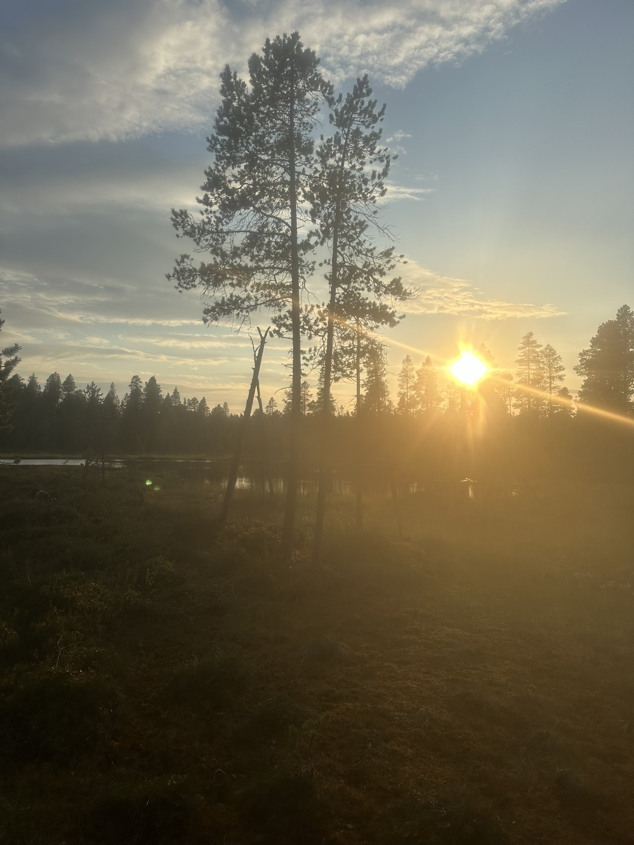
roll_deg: -1.3
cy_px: 422
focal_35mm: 24
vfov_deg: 71.6
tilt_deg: +3.4
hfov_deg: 56.8
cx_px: 317
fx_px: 586
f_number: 1.78
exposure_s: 1/7042
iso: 80
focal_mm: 6.86
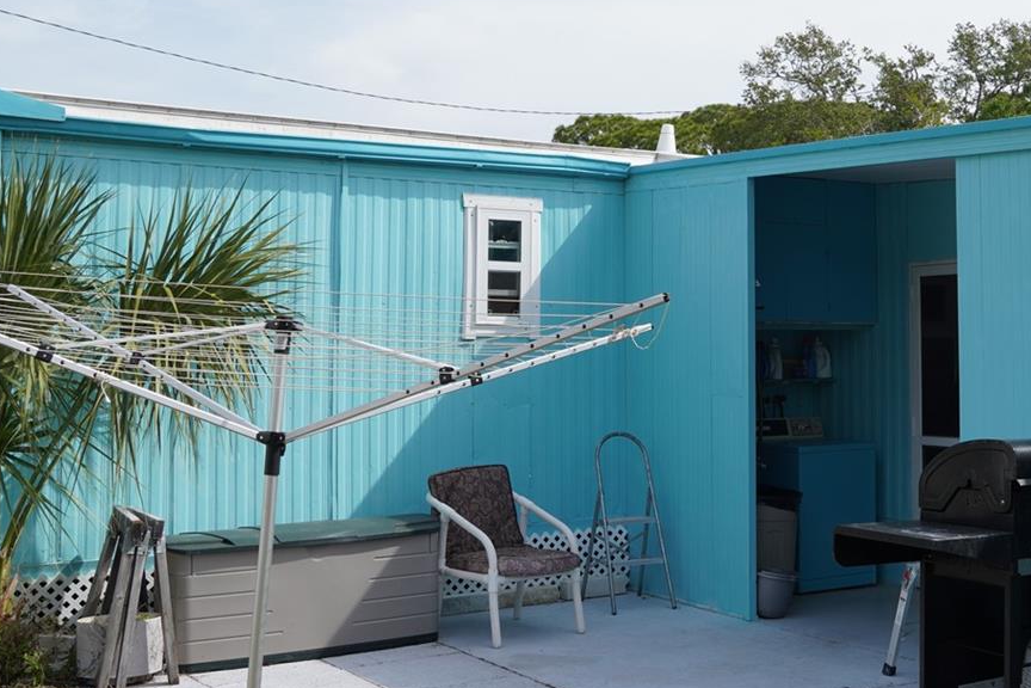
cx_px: 746
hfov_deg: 38.8
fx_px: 1432
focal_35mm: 50
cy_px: 222
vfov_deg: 26.8
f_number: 8
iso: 100
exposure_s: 1/250
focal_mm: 18
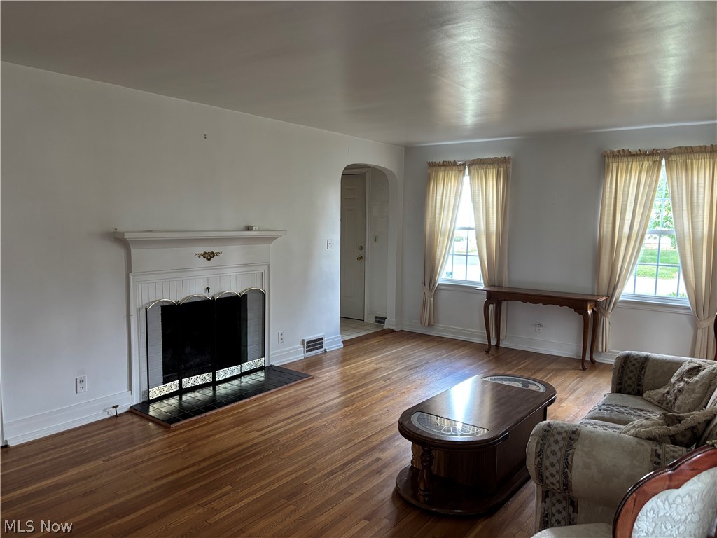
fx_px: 539
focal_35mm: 26
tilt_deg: -6.3
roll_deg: -0.8
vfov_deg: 53.1
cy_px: 269
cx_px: 358
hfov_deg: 67.3
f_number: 1.6
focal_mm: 5.96
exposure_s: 1/60
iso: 200
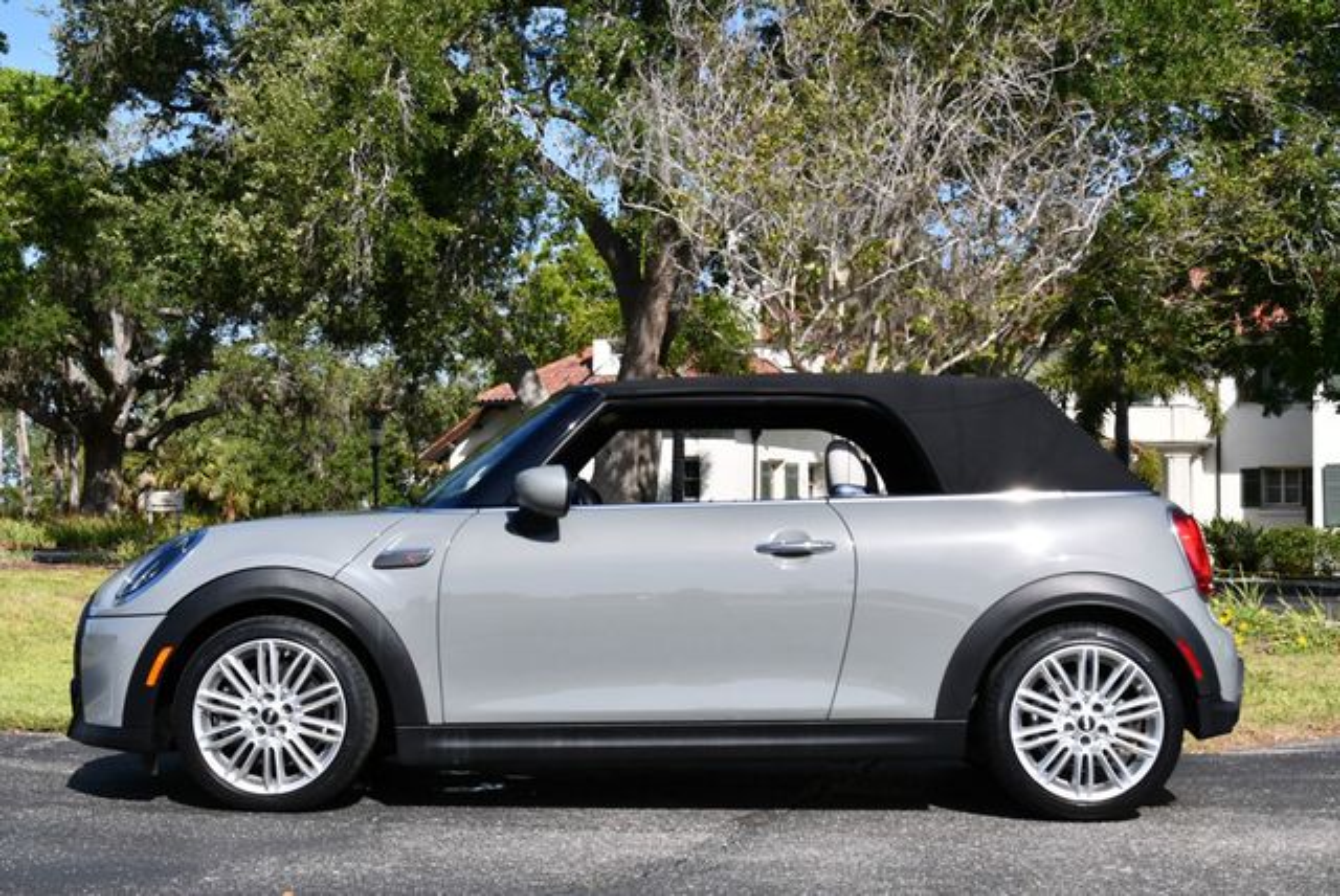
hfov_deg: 38.2
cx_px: 670
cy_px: 448
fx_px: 1937
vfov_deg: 26.0
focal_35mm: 52
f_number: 8
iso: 110
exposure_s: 1/250
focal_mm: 26
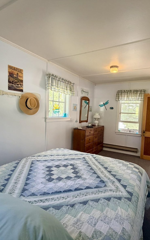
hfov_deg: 59.5
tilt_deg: -3.8
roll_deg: -1.5
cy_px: 121
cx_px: 84
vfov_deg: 85.1
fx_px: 131
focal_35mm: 20
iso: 250
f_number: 2.2
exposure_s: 1/120
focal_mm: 2.22
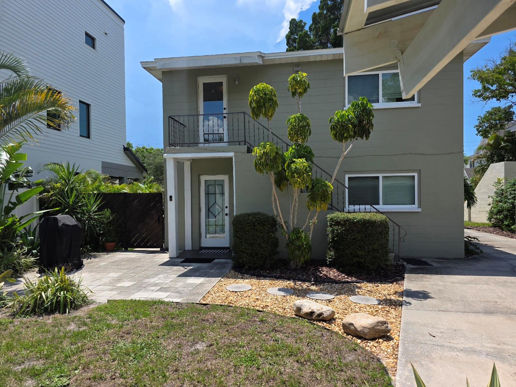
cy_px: 194
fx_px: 343
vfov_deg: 58.9
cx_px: 258
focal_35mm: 23
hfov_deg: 73.9
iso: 80
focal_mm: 6.3
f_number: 1.7
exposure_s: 1/10000
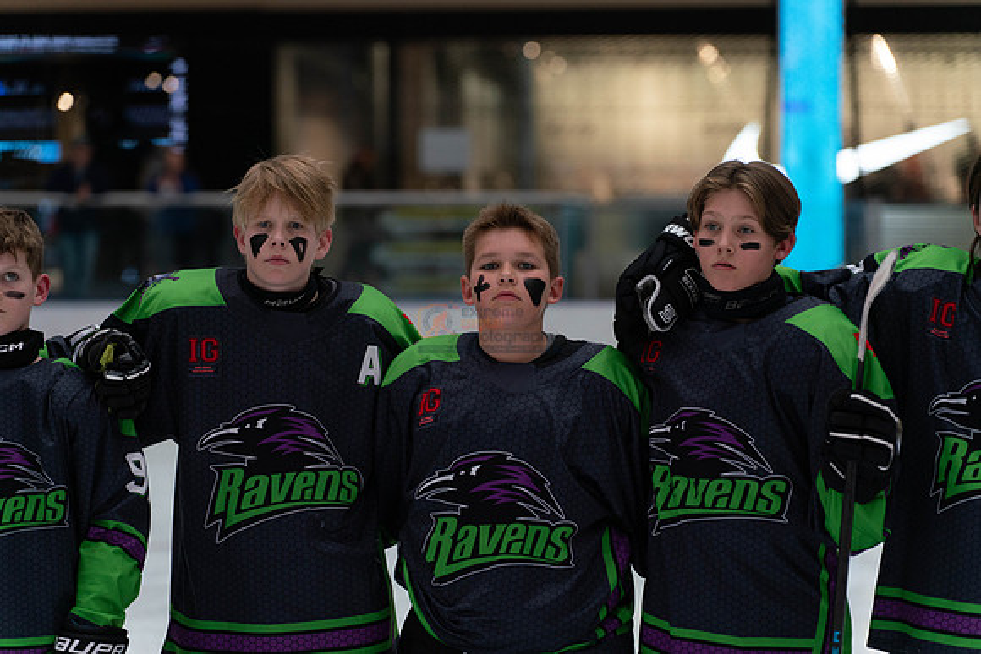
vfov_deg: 12.5
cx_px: 490
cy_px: 327
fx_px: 2998
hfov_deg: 18.6
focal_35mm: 110
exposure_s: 1/2000
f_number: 3.2
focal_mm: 110
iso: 2000
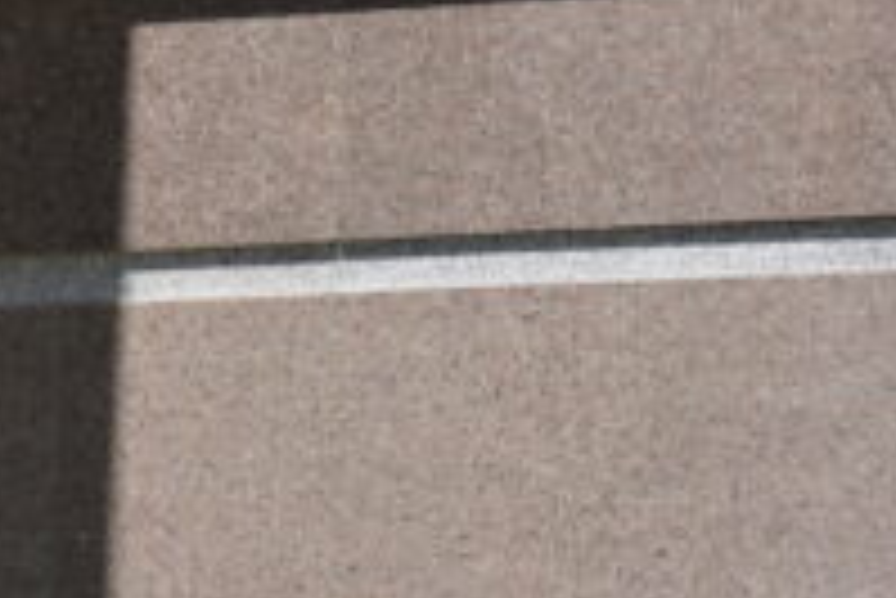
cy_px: -333
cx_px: 36
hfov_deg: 8.4
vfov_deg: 5.6
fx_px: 6052
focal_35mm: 243
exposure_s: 1/1250
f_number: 5.6
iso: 400
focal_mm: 42
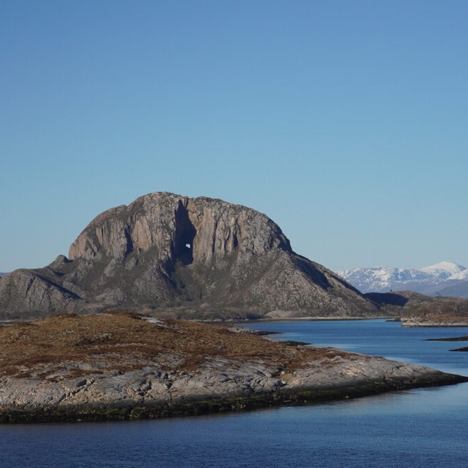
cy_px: 248
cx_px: 233
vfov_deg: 15.3
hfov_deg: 15.3
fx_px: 1738
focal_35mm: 114
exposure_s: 1/2000
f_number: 5.6
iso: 800
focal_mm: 59
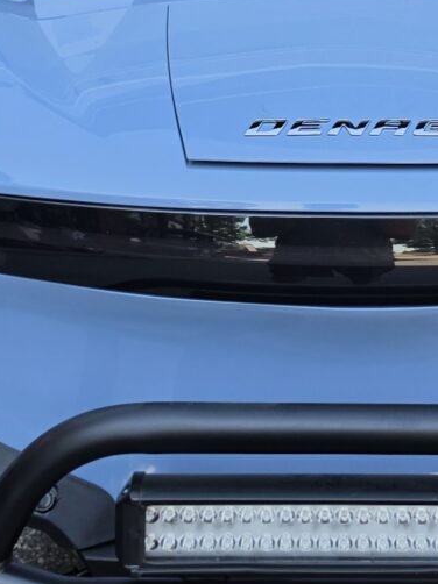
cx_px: 348
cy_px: 42
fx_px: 1486
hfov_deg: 16.6
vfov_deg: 21.7
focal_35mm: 88
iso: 64
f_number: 1.4
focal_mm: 6.5
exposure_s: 1/2314
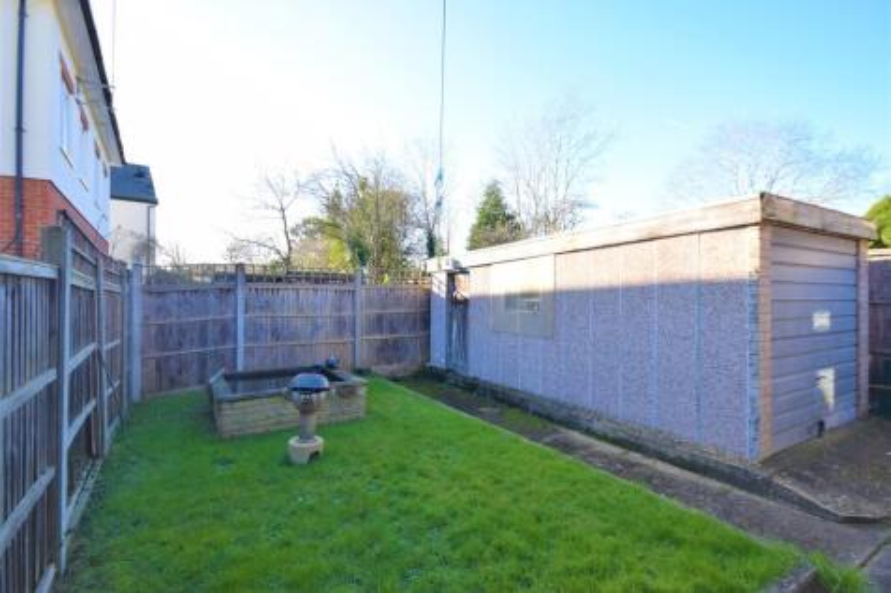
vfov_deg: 69.6
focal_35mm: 17
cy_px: 296
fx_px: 427
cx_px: 446
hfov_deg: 92.5
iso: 400
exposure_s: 1/250
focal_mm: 11.5
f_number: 8
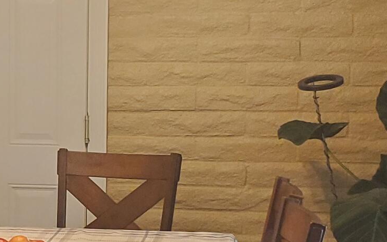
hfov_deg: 18.4
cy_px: 175
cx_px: 51
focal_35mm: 112
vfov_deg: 11.7
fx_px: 1181
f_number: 2.4
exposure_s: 1/40
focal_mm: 4.3
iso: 250
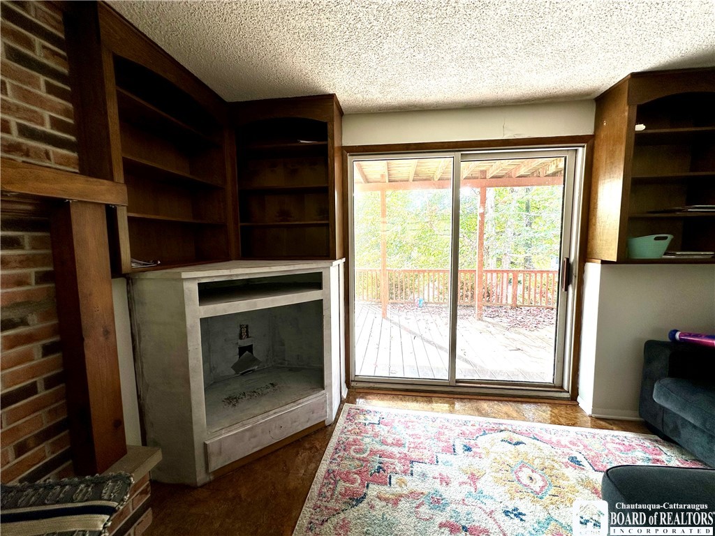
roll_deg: +0.3
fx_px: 289
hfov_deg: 102.1
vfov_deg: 85.7
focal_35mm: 14
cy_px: 268
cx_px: 358
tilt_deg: -5.8
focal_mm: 2.22
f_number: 2.2
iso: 40
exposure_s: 1/109
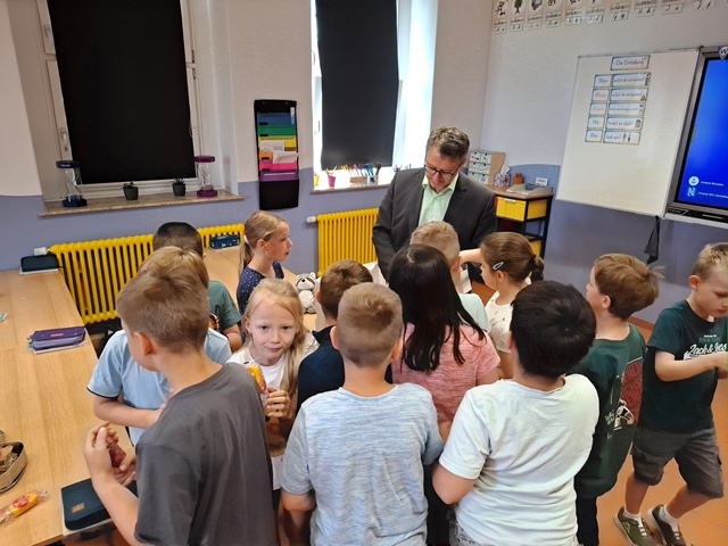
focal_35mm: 23
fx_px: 484
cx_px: 364
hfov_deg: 73.9
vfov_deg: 58.9
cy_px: 273
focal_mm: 5.54
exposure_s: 1/100
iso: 200
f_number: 1.8
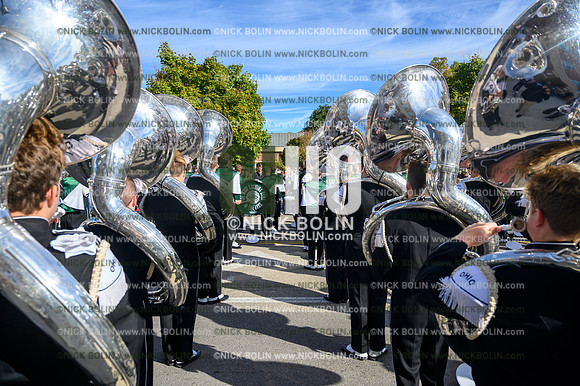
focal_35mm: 24
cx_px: 290
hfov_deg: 73.8
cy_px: 193
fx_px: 386
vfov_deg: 53.1
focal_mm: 24
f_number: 5
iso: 200
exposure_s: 1/1250
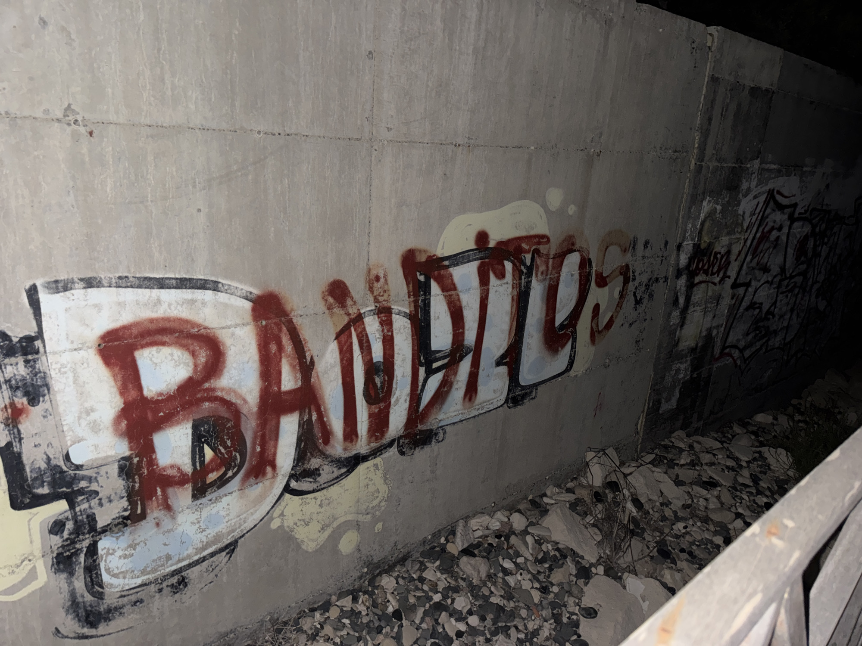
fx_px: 598
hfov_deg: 71.6
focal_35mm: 24
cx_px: 431
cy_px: 323
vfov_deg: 56.8
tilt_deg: -17.7
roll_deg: -3.3
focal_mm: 6.76
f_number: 1.78
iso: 125
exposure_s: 1/4
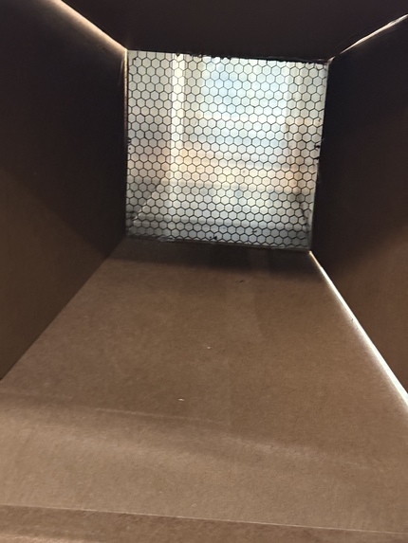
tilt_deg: -16.9
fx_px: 754
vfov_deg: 39.6
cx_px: 204
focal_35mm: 48
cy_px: 272
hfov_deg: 30.3
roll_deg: -5.3
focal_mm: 6.76
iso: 500
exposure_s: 1/25
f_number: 1.78
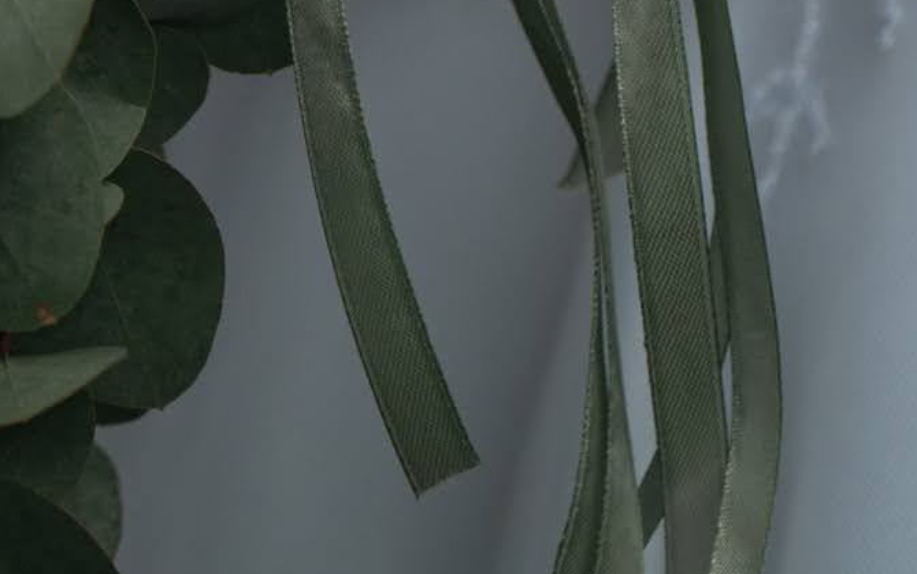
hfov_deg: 2.6
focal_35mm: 821
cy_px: -1078
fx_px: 20521
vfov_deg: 1.6
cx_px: -89
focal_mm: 180
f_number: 2.8
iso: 250
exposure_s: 1/640
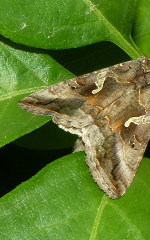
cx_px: 121
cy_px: 121
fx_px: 1341
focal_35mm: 205
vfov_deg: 10.2
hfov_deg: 6.4
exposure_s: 1/60
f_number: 5.3
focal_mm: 25.8
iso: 80
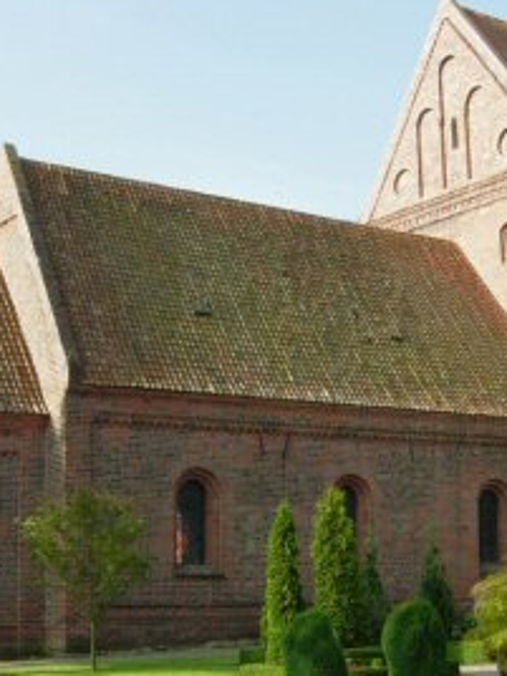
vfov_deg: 33.8
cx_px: 264
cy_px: 334
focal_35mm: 57
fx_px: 1113
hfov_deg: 25.7
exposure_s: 1/161
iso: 50
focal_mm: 7.5
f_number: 4.8
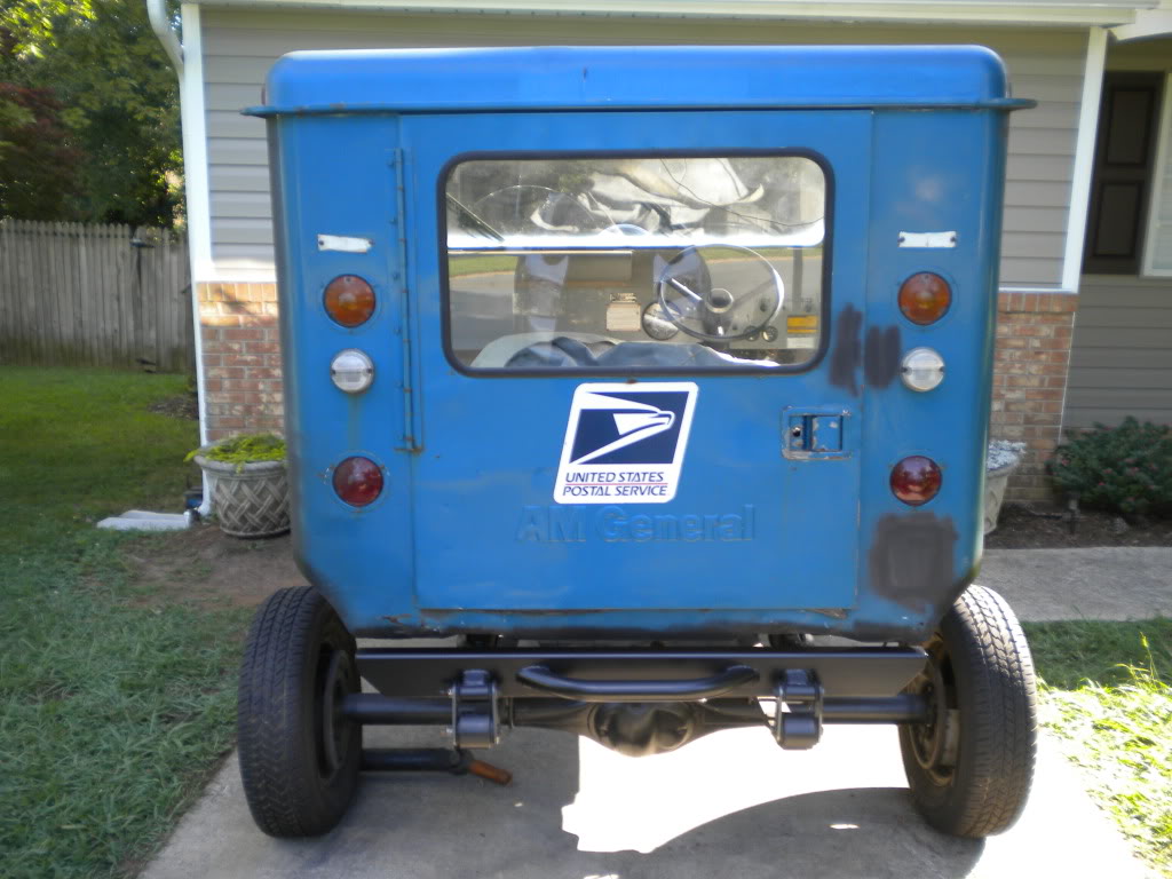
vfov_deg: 40.7
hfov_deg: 52.6
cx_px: 586
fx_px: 1185
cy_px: 440
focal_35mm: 35
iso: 80
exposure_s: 1/82
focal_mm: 6.3
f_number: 3.1
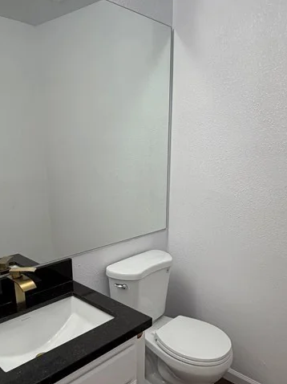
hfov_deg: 46.7
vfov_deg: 59.3
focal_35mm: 30
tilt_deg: -14.2
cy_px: 238
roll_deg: +1.7
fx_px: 332
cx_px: 151
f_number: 2.2
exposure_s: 1/120
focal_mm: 2.22
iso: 200
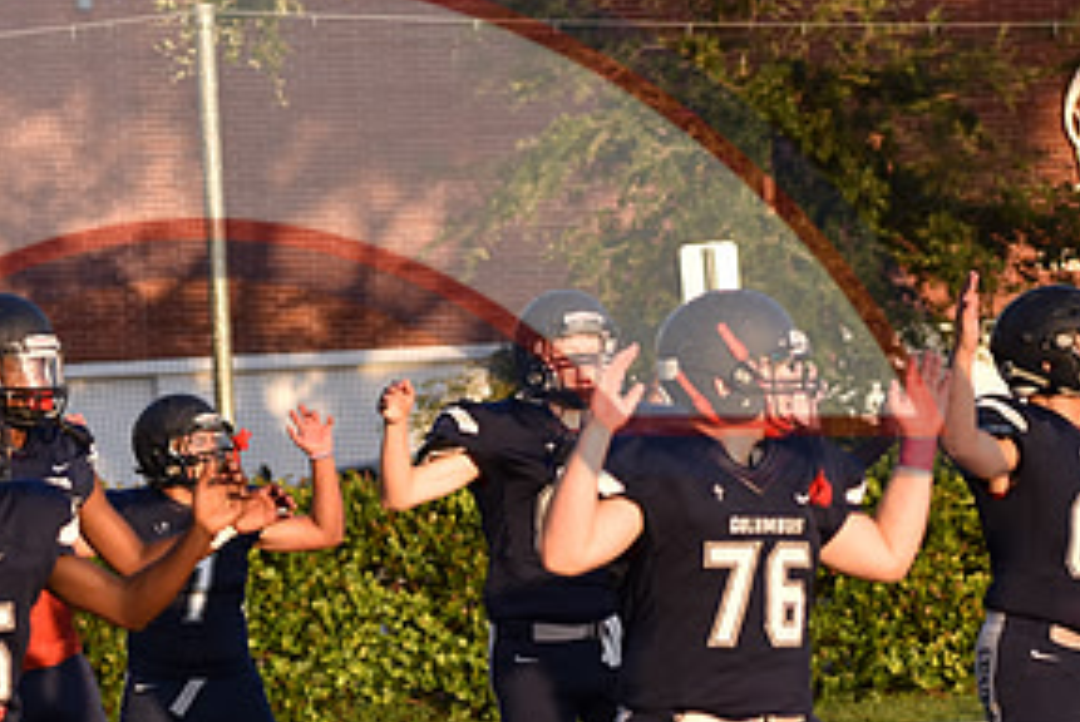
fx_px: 9279
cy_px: 626
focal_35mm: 309
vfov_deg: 4.5
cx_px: 184
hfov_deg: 6.7
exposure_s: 1/1000
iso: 400
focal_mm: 102
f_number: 4.8
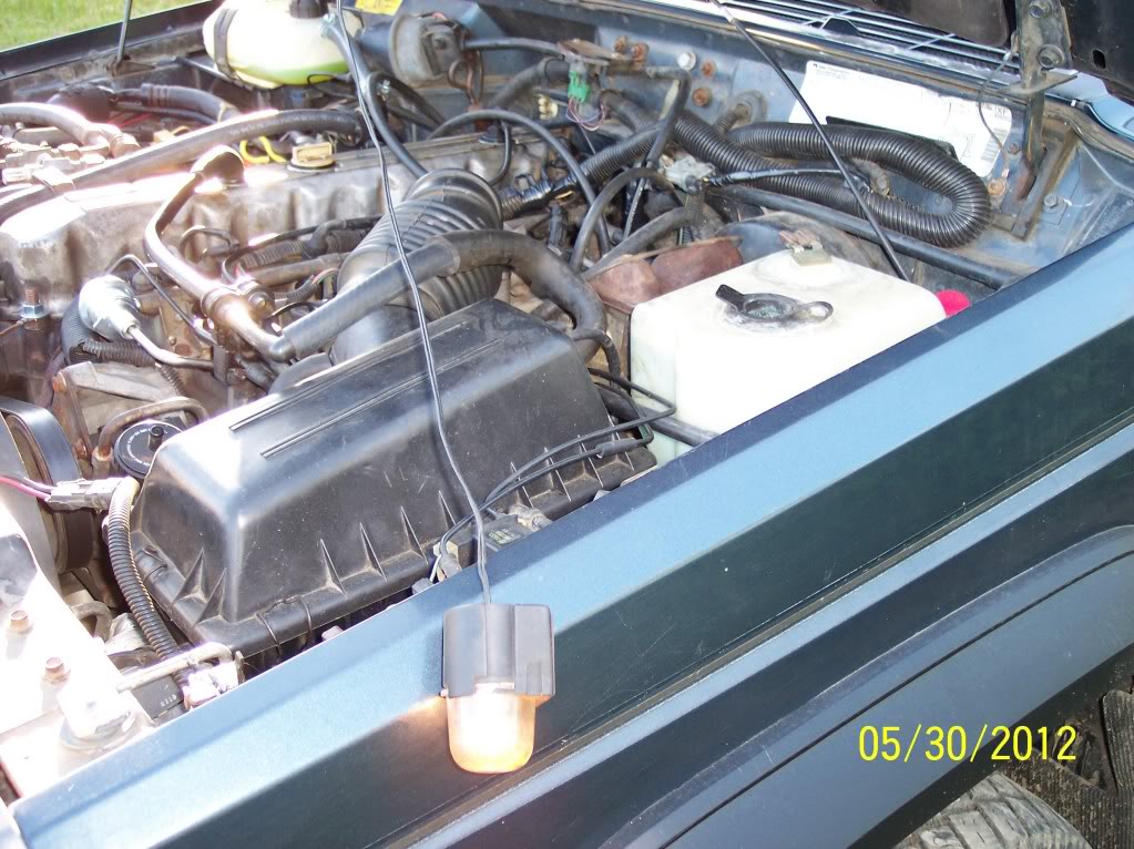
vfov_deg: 37.7
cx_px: 567
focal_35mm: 38
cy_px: 424
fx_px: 1244
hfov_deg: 49.0
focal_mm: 8
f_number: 2.8
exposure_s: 1/45
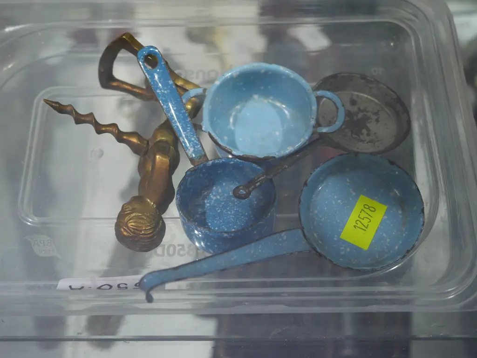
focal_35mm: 50
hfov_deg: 38.2
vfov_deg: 29.1
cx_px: 238
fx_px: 689
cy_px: 179
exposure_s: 1/60
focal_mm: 25
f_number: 5.3
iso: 640
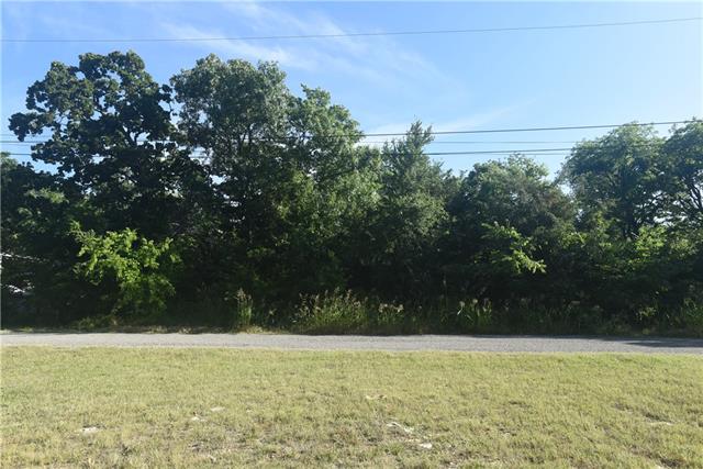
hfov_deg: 73.7
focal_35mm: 24
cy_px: 234
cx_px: 352
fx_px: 469
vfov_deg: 53.2
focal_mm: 24
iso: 100
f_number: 8
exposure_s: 1/125
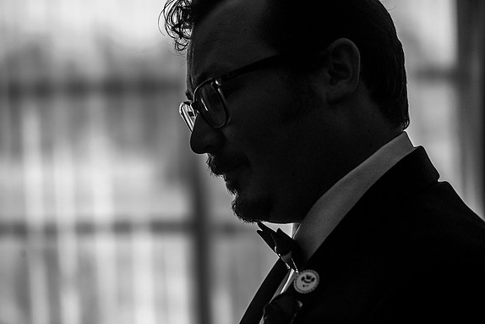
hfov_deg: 19.3
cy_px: 162
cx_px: 242
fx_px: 1428
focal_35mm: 106
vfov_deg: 12.9
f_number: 4
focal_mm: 105
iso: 2000
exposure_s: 1/1600
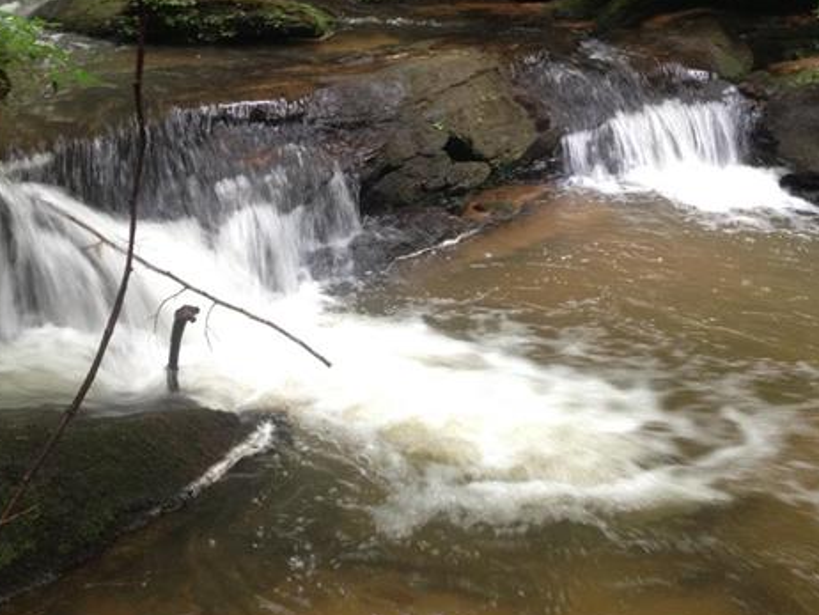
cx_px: 367
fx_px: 1255
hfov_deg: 36.1
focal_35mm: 53
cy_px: 198
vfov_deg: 27.4
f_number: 2.4
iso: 125
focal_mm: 4.28
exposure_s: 1/20
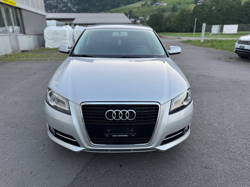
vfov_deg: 56.8
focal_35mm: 24
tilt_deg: -18.3
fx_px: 173
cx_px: 125
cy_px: 94
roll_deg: +1.1
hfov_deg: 71.6
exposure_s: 1/121
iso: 100
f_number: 1.78
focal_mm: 6.76
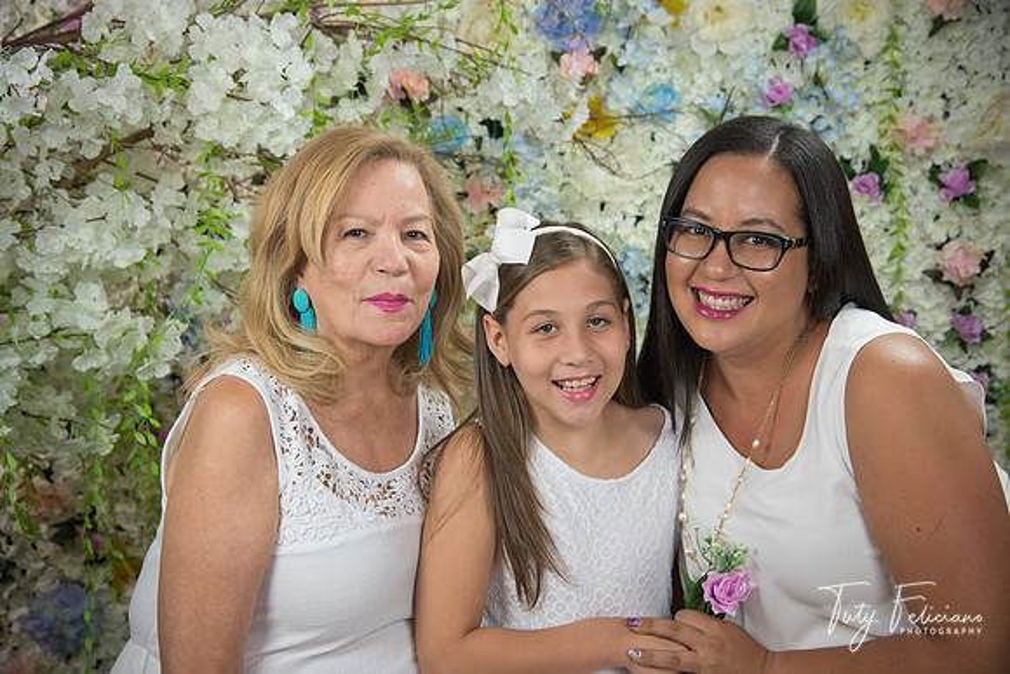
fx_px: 1543
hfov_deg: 36.2
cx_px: 505
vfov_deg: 24.6
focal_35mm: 55
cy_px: 337
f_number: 5
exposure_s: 1/125
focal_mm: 55
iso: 1250
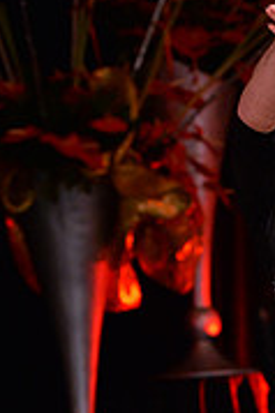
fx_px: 4546
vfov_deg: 5.2
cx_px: 426
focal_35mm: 396
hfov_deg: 3.5
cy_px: 561
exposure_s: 1/250
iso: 2000
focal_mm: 122
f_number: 5
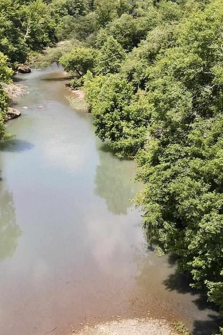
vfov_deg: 30.5
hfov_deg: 20.6
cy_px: 163
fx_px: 613
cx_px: 139
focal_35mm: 66
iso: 310
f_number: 2.8
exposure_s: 1/15
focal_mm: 4.5
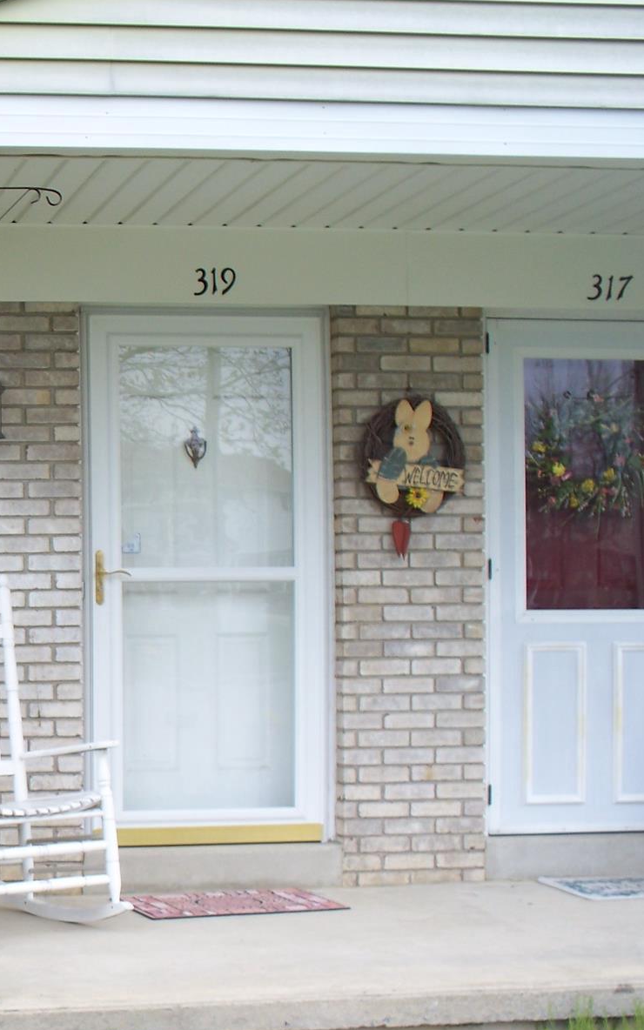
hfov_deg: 18.2
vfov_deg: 30.9
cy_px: 652
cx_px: -228
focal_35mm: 66
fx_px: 1853
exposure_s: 1/200
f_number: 2.8
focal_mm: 7.54
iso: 80
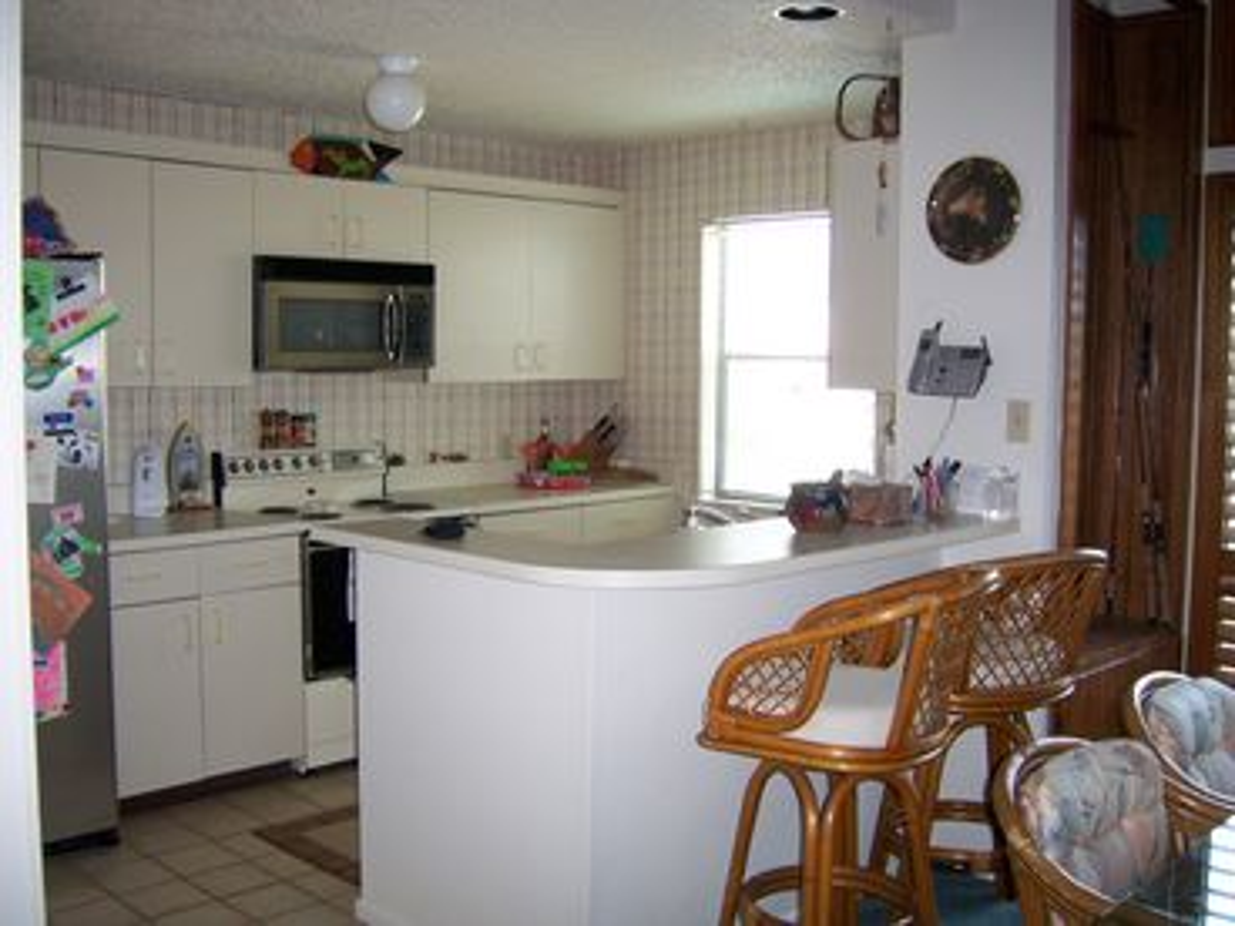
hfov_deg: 51.4
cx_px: 618
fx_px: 1284
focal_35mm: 36
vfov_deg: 39.7
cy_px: 463
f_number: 2.8
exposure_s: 1/60
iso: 125
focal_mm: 6
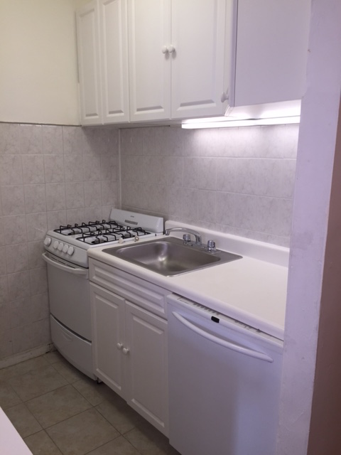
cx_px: 170
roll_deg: -0.5
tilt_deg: -11.3
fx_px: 381
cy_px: 228
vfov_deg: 61.7
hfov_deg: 48.2
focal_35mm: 29
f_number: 2.2
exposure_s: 1/30
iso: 32
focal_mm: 4.15
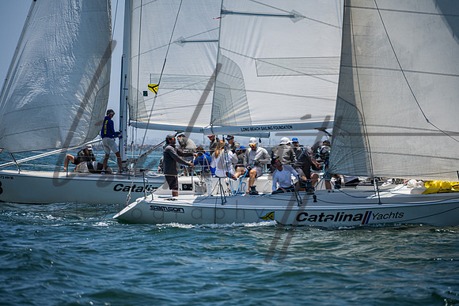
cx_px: 230
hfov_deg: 5.2
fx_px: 5101
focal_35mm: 400
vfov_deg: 3.4
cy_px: 153
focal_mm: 400
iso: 400
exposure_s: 1/2000
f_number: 8
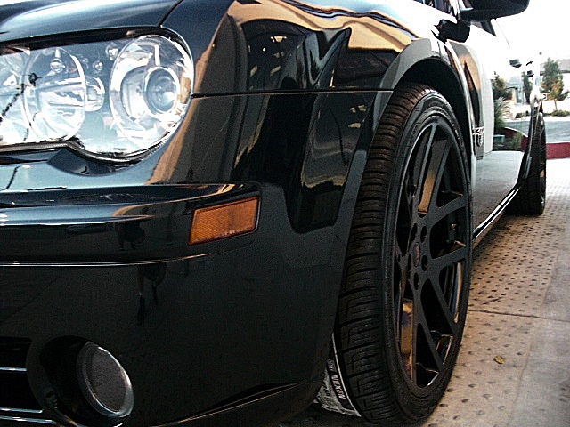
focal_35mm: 36
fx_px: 593
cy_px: 214
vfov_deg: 39.7
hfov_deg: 51.4
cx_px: 285
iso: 800
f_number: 2.8
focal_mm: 6.3
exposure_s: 1/100
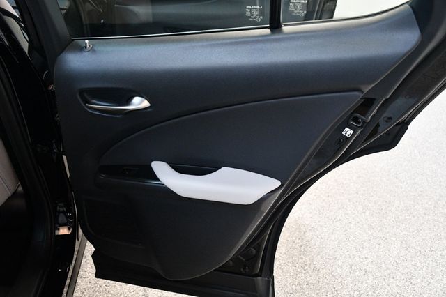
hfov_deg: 55.8
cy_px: 148
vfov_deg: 38.8
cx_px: 223
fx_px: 421
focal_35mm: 34
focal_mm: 23
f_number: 3.8
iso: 3200
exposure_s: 1/80
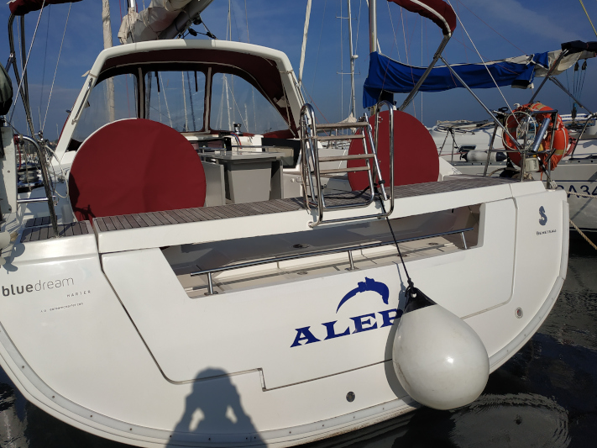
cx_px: 269
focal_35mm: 27
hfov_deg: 65.2
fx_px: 466
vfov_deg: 51.3
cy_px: 201
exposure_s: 1/6299
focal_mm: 3.94
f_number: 1.9
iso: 100
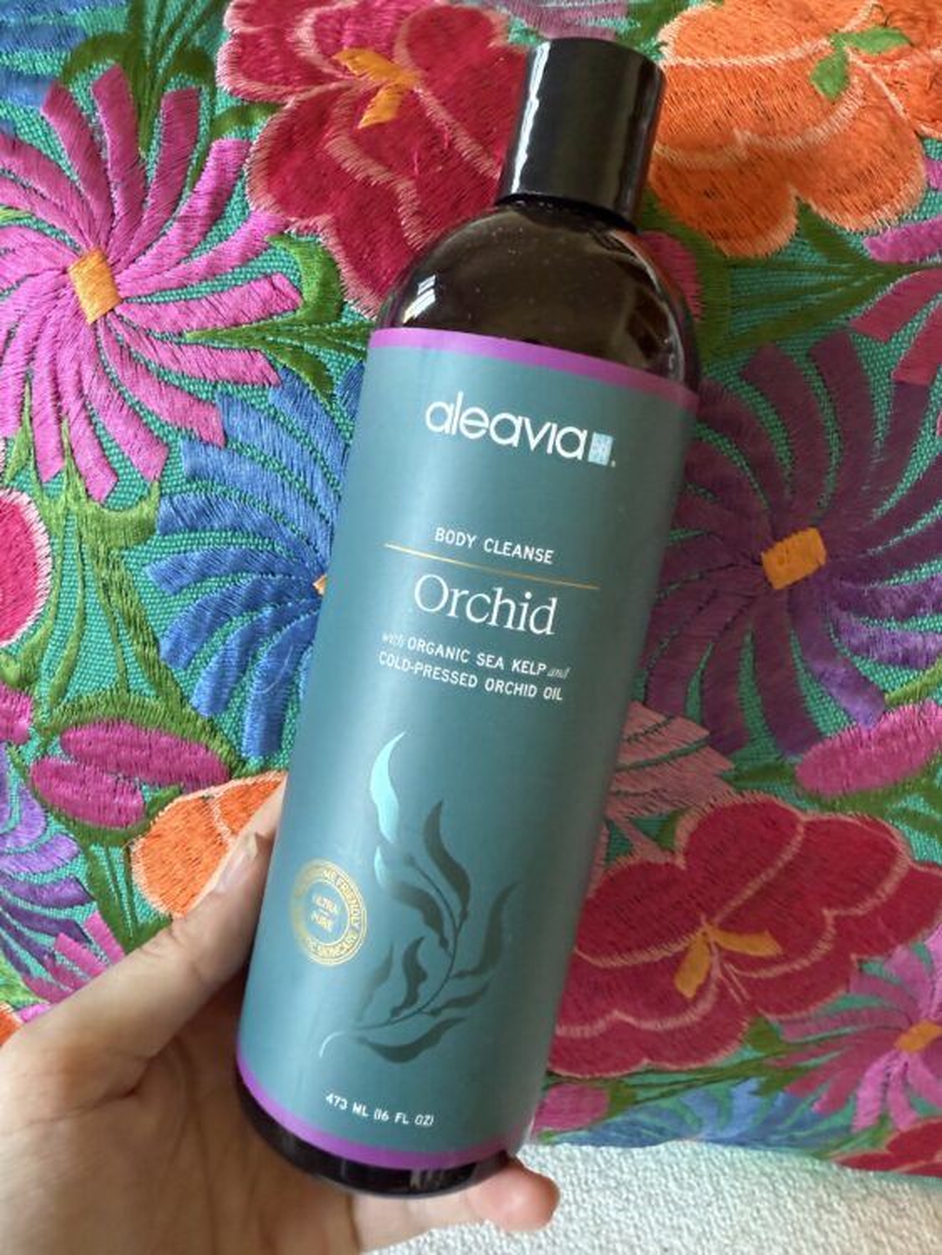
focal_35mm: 24
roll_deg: +3.5
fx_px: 870
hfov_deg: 56.8
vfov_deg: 71.6
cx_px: 471
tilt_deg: -43.5
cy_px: 628
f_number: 2.2
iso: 500
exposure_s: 1/60
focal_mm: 2.22
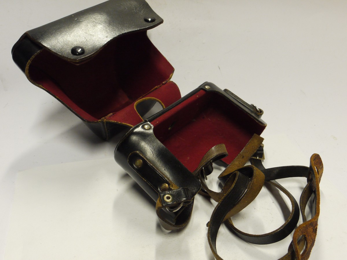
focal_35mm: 36
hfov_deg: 51.4
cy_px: 130
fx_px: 361
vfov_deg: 39.7
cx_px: 174
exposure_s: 1/30
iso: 800
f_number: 8
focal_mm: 18
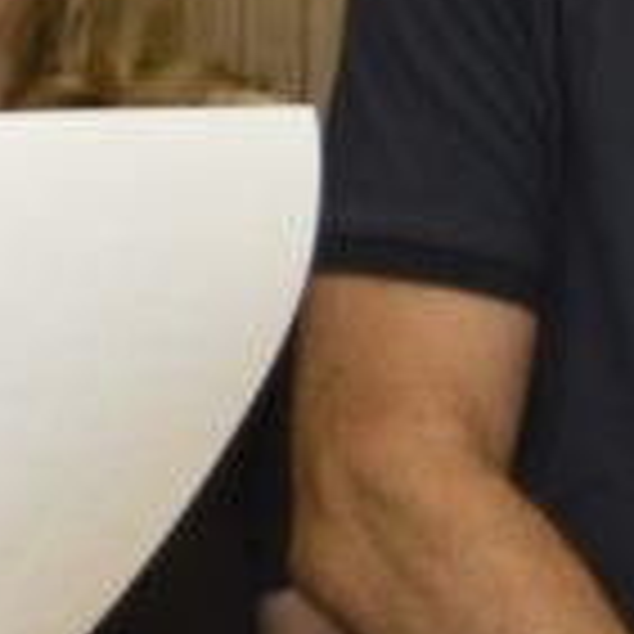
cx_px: -692
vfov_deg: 7.9
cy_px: 308
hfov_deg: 7.5
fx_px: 4600
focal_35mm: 222
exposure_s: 1/60
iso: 400
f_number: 4
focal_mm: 24
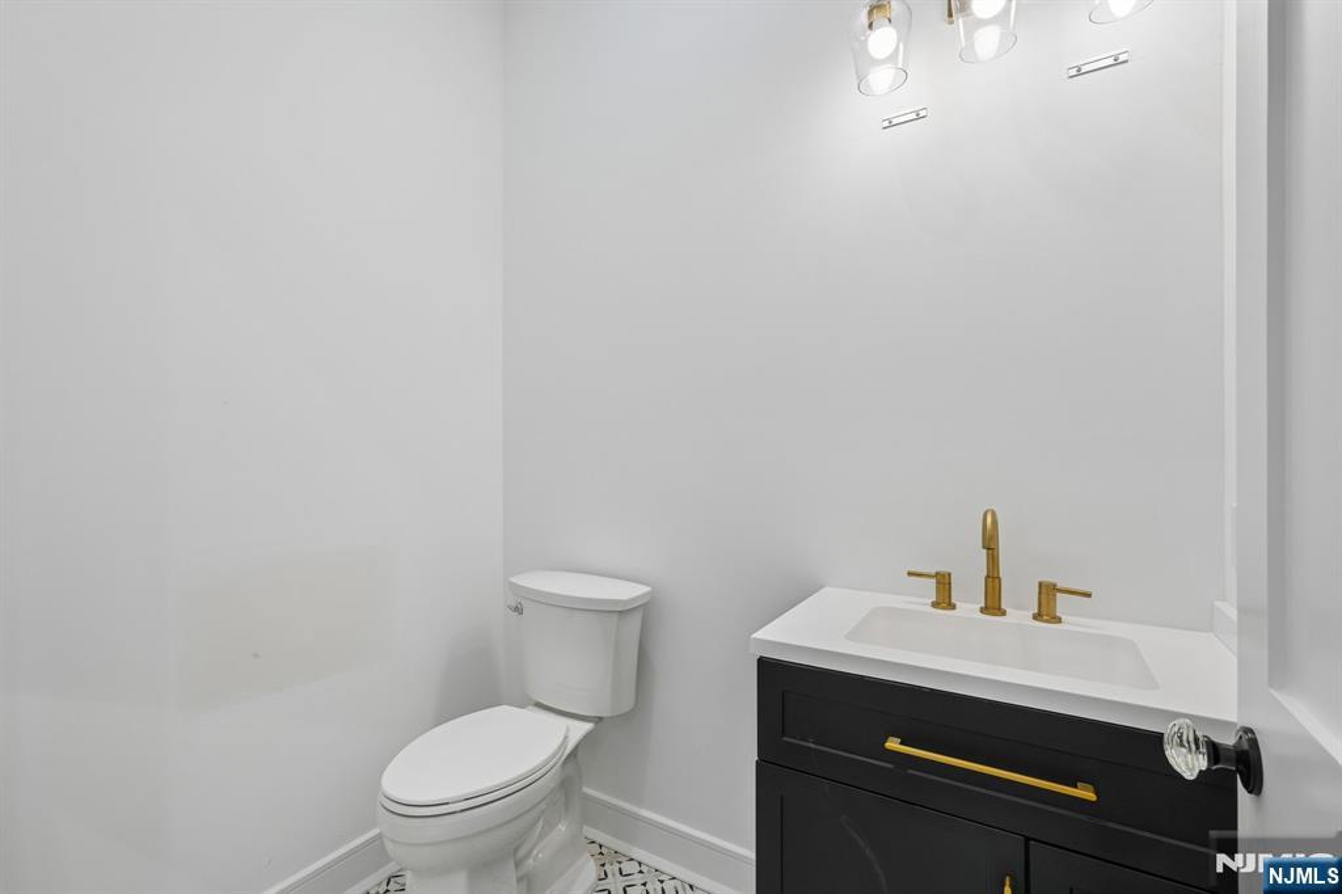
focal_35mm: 16
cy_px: 447
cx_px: 671
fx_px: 615
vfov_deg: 72.0
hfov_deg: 95.0
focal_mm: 16.5
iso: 320
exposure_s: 1/30
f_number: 9
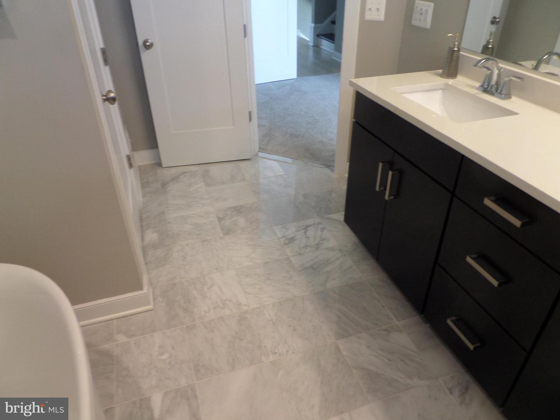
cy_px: 210
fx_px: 388
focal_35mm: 24
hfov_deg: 71.6
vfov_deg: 56.8
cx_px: 280
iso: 240
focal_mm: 4
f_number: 3.2
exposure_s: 1/30
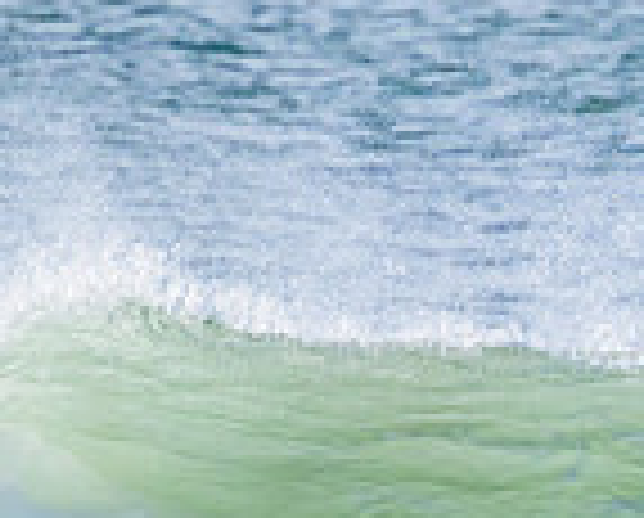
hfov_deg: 0.6
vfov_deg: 0.5
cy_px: 786
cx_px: 1054
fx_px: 58061
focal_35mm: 3040
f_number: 11
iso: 1800
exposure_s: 1/2000
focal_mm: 800
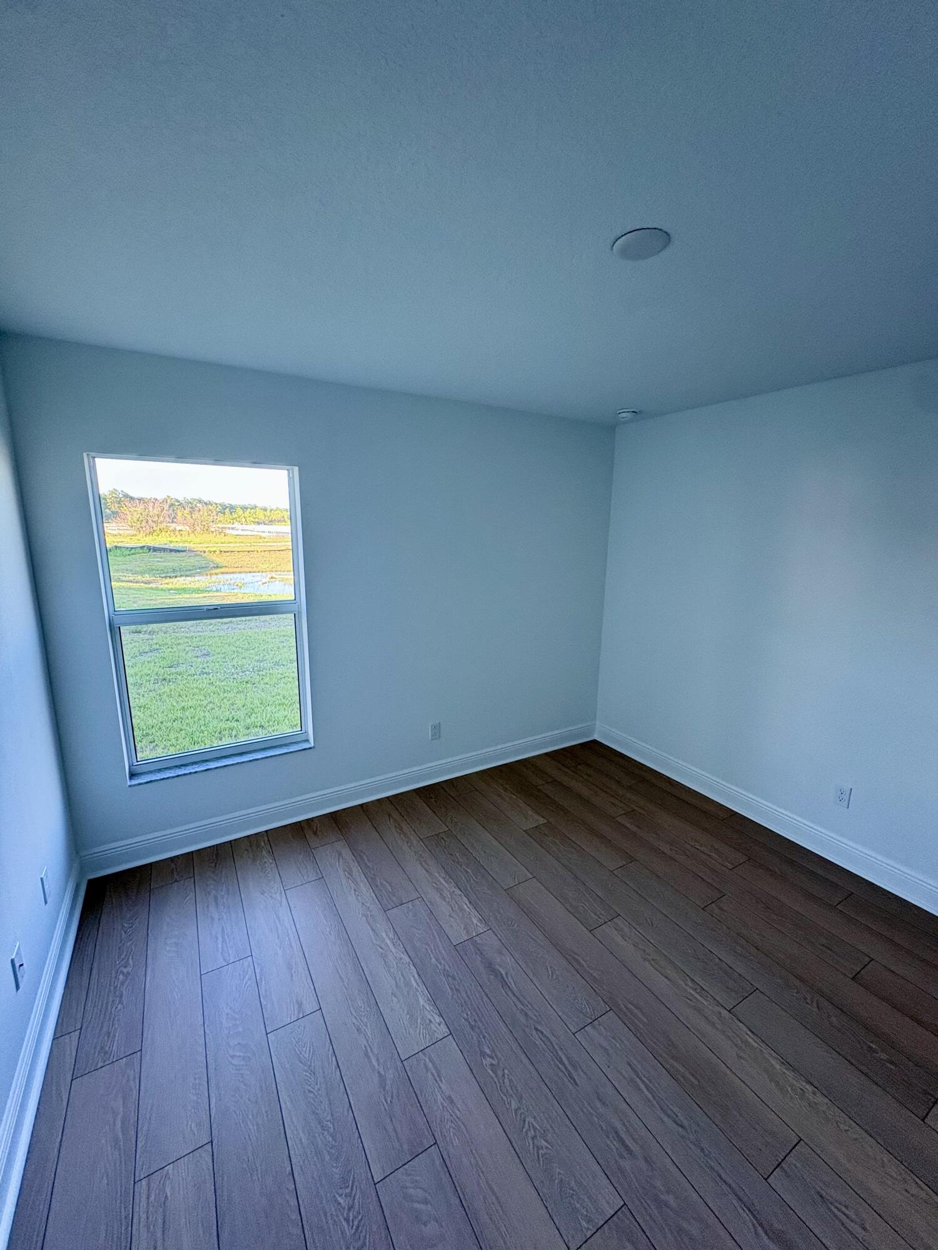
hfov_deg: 85.7
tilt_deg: -11.6
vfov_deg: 102.1
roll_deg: -0.6
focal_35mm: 14
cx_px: 469
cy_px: 625
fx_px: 506
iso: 200
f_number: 2.2
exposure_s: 1/74
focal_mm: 2.22
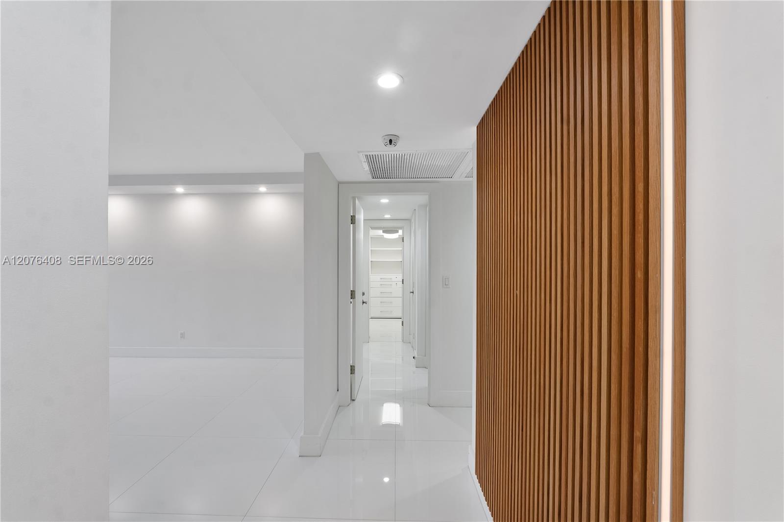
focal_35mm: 15
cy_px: 261
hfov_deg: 100.4
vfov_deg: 77.3
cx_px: 392
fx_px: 327
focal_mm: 10
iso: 160
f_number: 11
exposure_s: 1/10
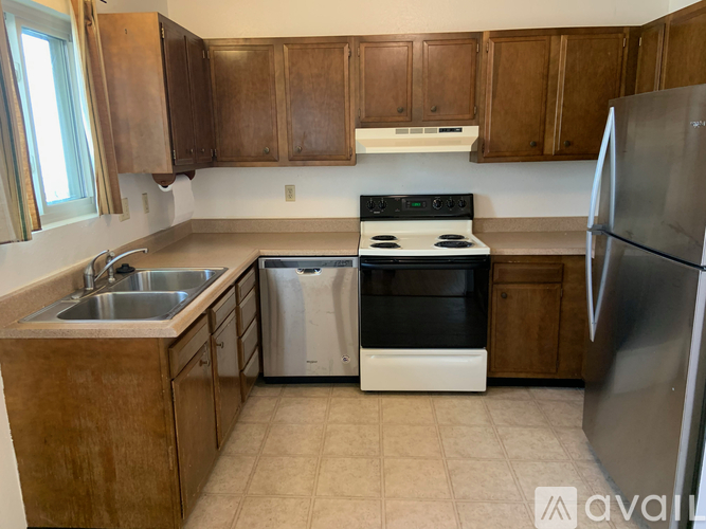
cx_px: 353
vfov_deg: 53.0
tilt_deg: -8.9
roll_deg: +1.2
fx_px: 530
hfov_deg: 67.3
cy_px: 264
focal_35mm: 26
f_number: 1.8
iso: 250
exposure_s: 1/60
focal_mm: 4.25
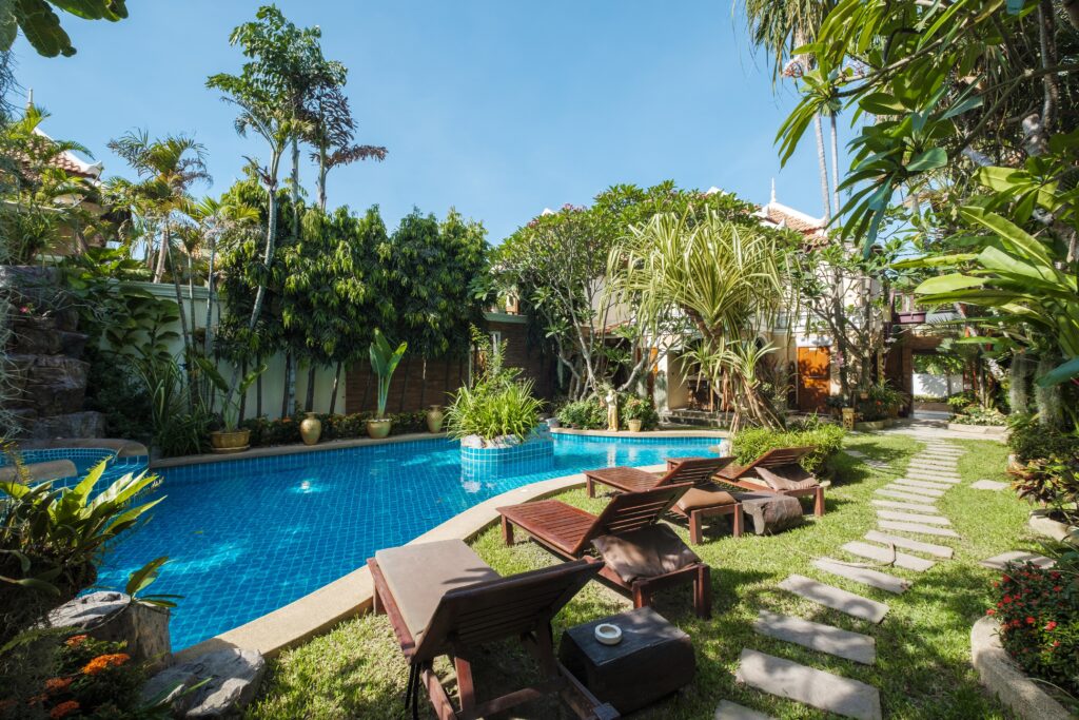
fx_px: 450
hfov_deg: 100.4
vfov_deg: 77.3
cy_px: 360
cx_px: 540
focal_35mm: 15
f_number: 8
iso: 200
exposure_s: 1/150
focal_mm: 10
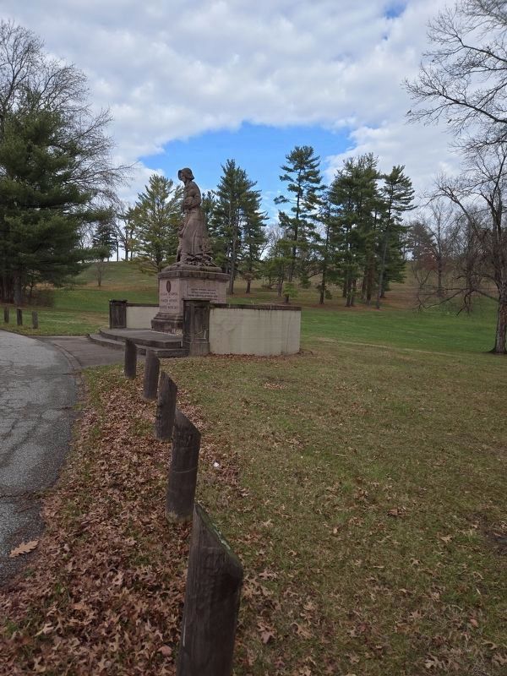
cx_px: 254
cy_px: 338
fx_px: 449
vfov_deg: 73.9
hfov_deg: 58.9
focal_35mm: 23
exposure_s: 1/885
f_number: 1.8
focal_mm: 5.4
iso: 25
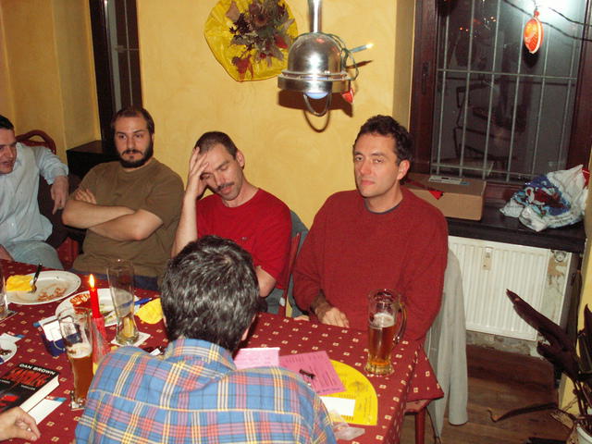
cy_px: 222
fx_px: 599
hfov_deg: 52.6
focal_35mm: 35
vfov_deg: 40.7
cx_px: 296
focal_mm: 5.86
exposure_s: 1/40
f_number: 2.8
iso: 160
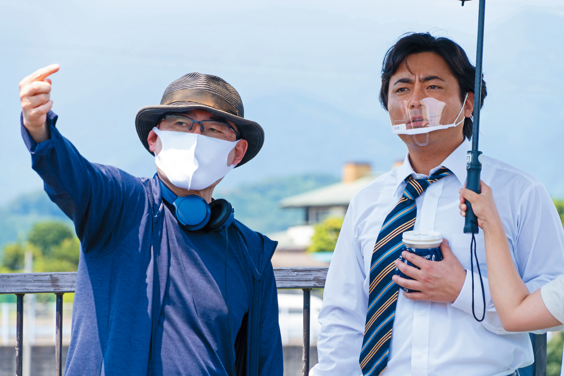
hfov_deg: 8.6
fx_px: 3760
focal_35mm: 240
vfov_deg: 5.7
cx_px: 282
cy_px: 188
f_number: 11
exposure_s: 1/200
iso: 640
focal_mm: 240
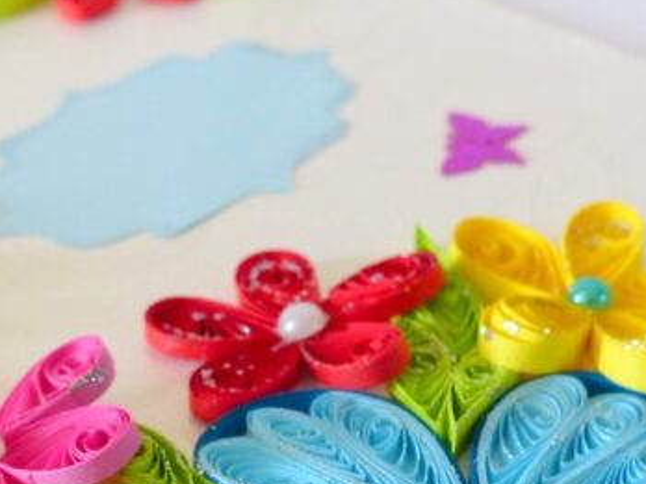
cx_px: 407
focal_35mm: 93
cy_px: 376
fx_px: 1736
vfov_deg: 15.8
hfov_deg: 21.0
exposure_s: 1/40
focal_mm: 9.8
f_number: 2.8
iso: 400
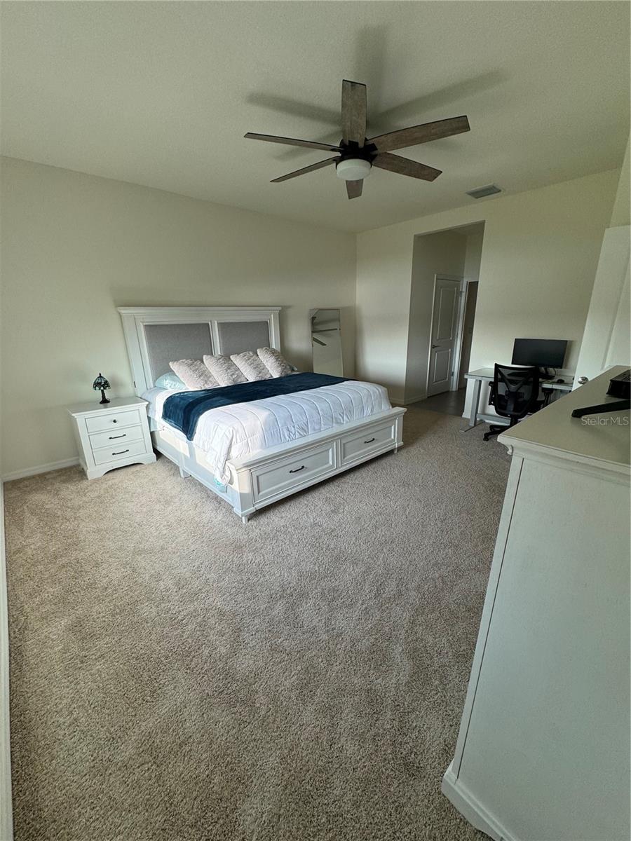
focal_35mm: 14
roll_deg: +1.6
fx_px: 340
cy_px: 420
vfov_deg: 102.1
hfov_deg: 85.7
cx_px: 316
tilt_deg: -14.7
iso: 100
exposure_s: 1/120
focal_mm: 2.22
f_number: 2.2
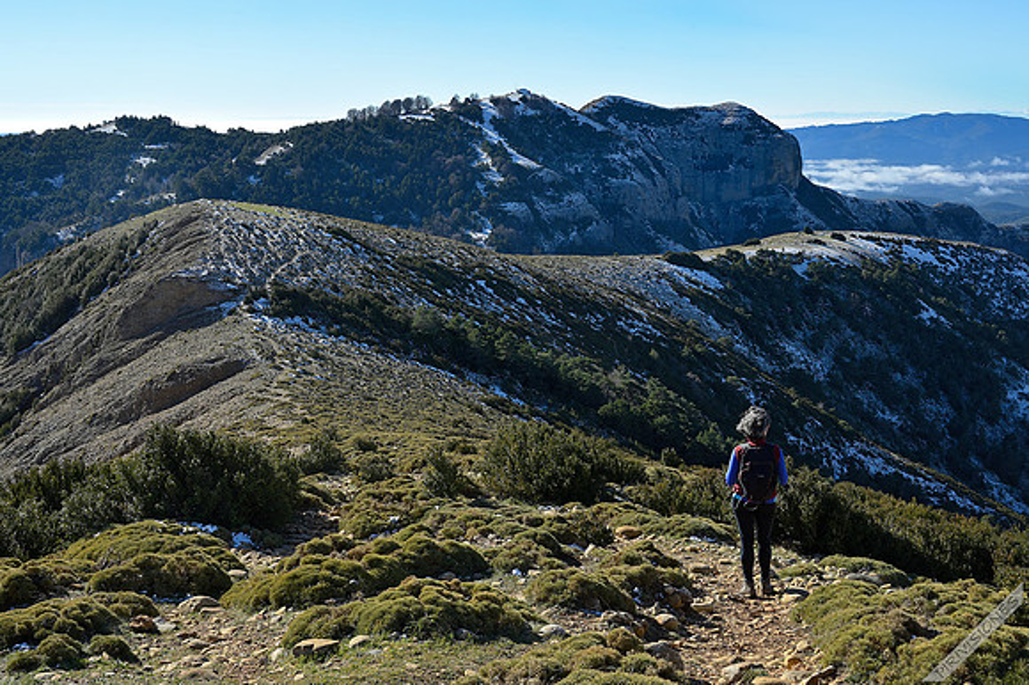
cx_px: 514
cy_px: 342
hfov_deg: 46.4
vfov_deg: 31.9
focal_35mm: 42
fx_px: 1200
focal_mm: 42
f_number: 11
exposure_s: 1/100
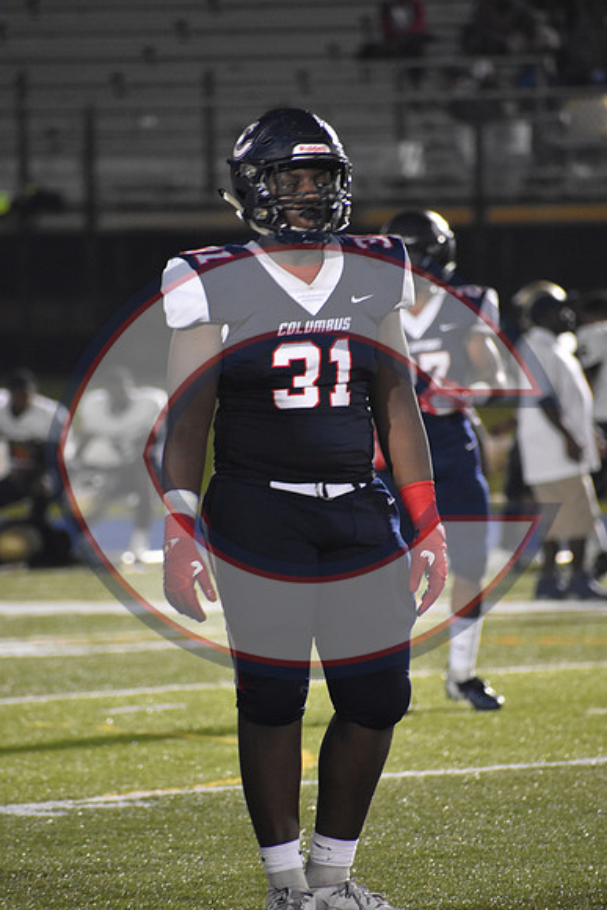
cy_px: 455
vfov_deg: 4.6
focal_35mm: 450
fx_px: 11374
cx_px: 304
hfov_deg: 3.1
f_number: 6.3
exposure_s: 1/160
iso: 3200
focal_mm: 300
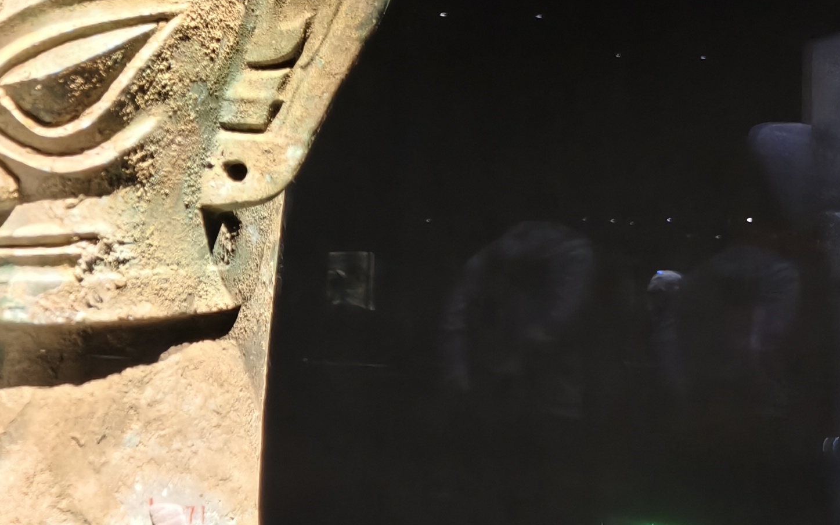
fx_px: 1580
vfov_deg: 18.9
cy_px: 230
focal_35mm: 69
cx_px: -186
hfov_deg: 26.3
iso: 1946
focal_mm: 5.6
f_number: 1.57
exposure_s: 1/33.3
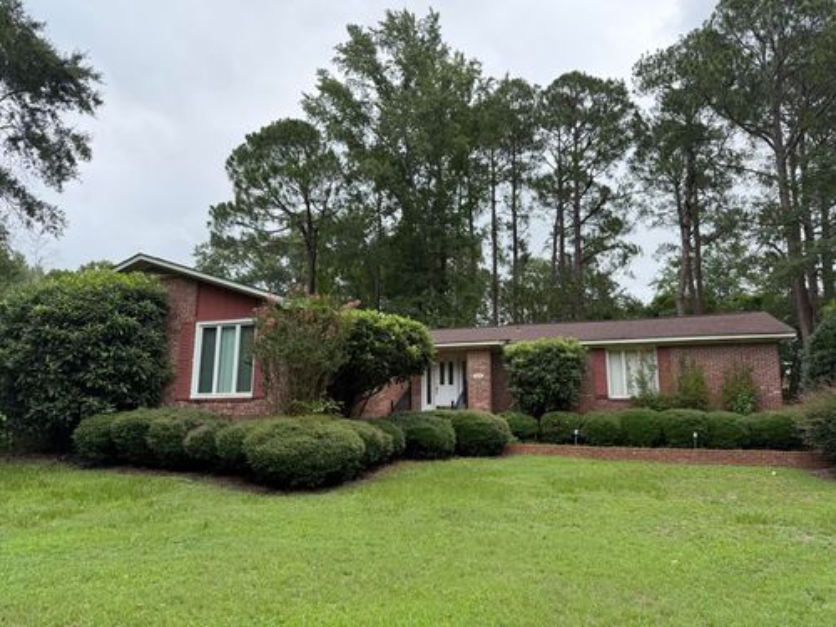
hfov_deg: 71.6
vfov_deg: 56.8
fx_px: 580
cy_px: 314
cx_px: 418
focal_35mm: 24
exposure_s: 1/1385
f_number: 1.78
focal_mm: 6.76
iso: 80
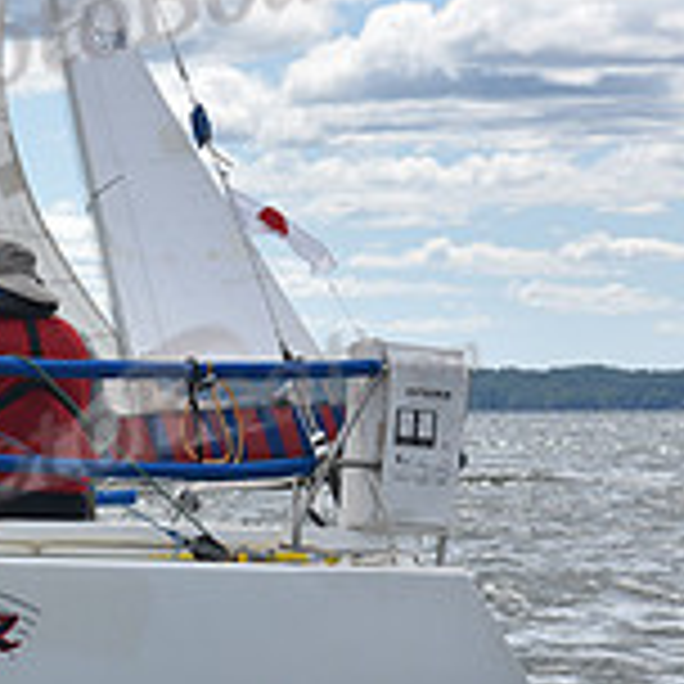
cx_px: -382
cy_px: 718
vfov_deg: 7.1
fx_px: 5455
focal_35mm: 244
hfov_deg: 7.1
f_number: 9
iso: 250
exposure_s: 1/800
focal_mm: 75
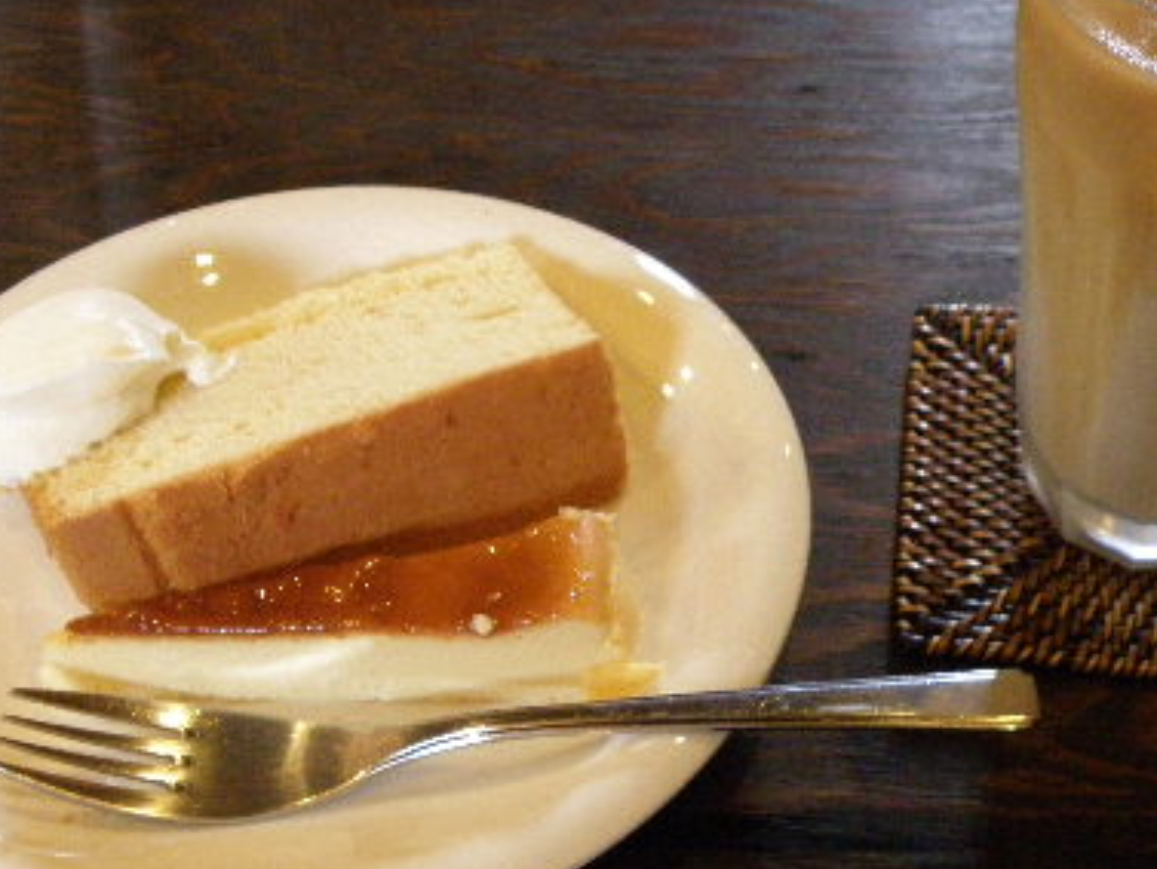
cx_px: 767
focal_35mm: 56
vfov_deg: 26.1
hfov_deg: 34.0
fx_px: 1872
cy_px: 439
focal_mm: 6.02
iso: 400
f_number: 3.1
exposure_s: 1/8
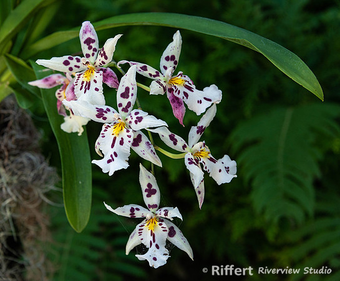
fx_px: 1170
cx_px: 129
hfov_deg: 16.5
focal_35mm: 115
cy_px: 140
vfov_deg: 13.7
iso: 450
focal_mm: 100
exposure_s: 1/160
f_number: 8
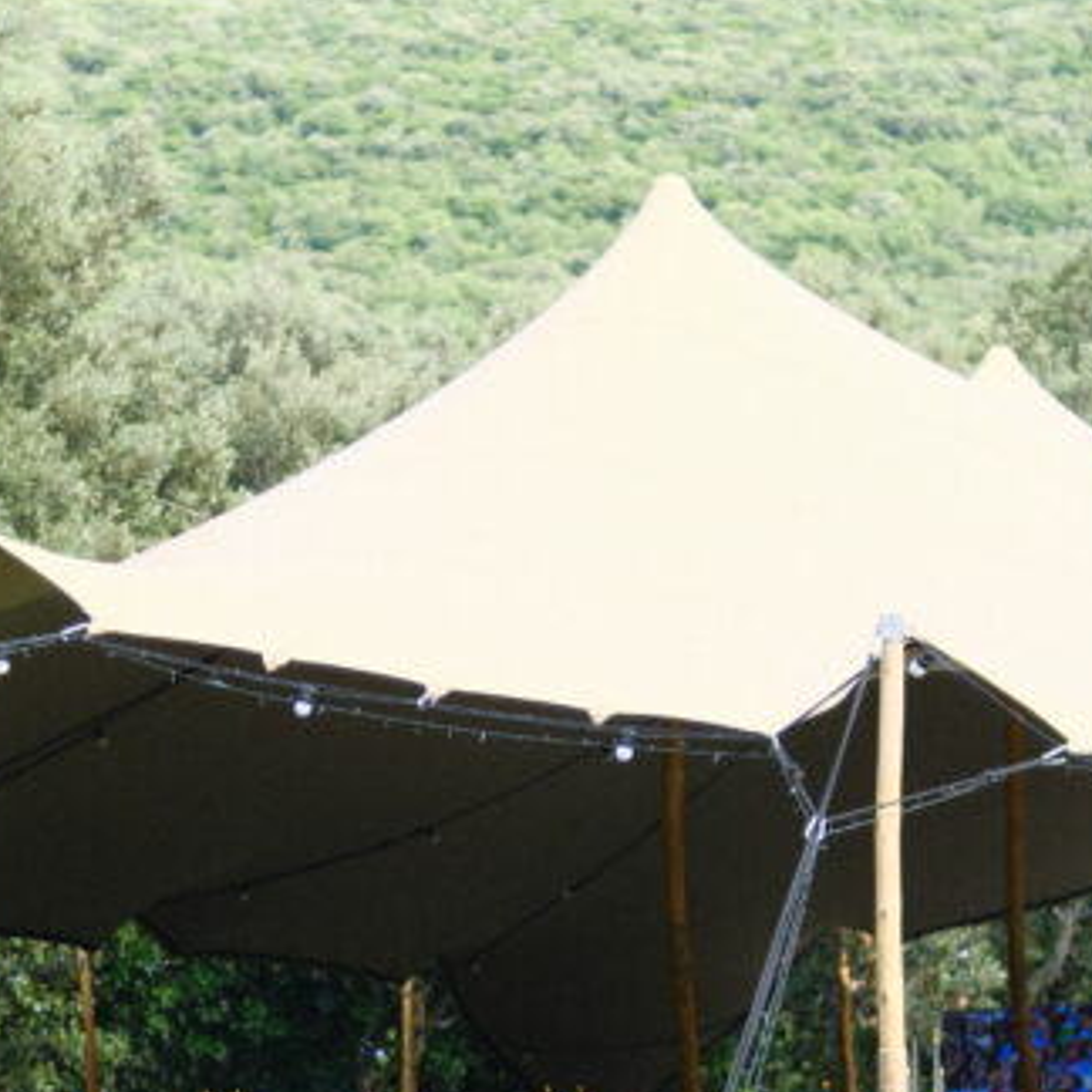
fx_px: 4319
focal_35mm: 121
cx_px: 495
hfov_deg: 14.4
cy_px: 730
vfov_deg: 14.4
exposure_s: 1/8000
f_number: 1.4
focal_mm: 30
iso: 640
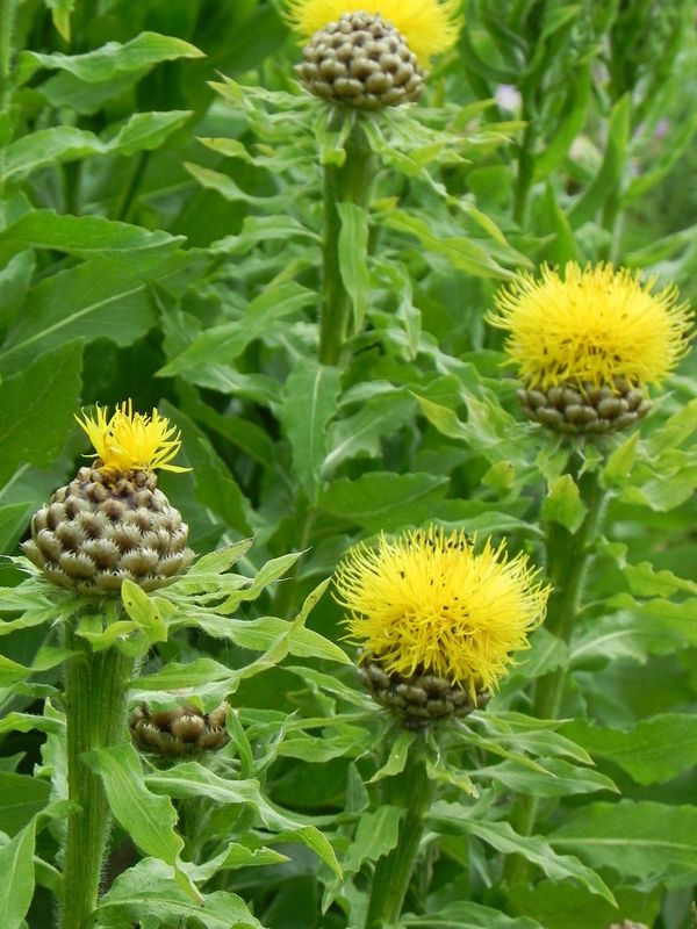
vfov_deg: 10.7
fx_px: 4940
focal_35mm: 184
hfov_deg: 8.1
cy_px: 464
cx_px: 348
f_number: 5
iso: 160
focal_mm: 32.7
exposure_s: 1/250
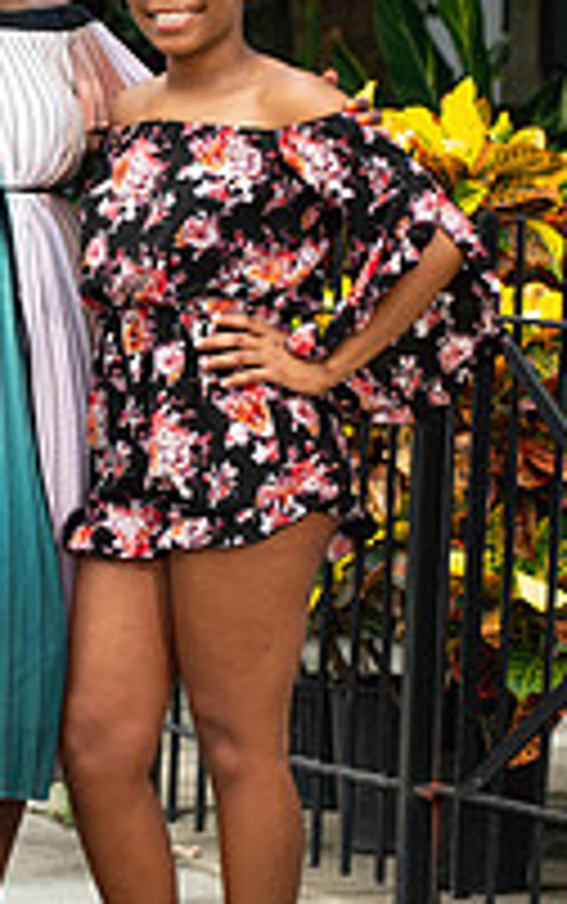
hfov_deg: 4.6
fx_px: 7031
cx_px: -27
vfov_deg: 7.4
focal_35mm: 285
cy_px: 229
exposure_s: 1/640
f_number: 5.6
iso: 320
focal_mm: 125
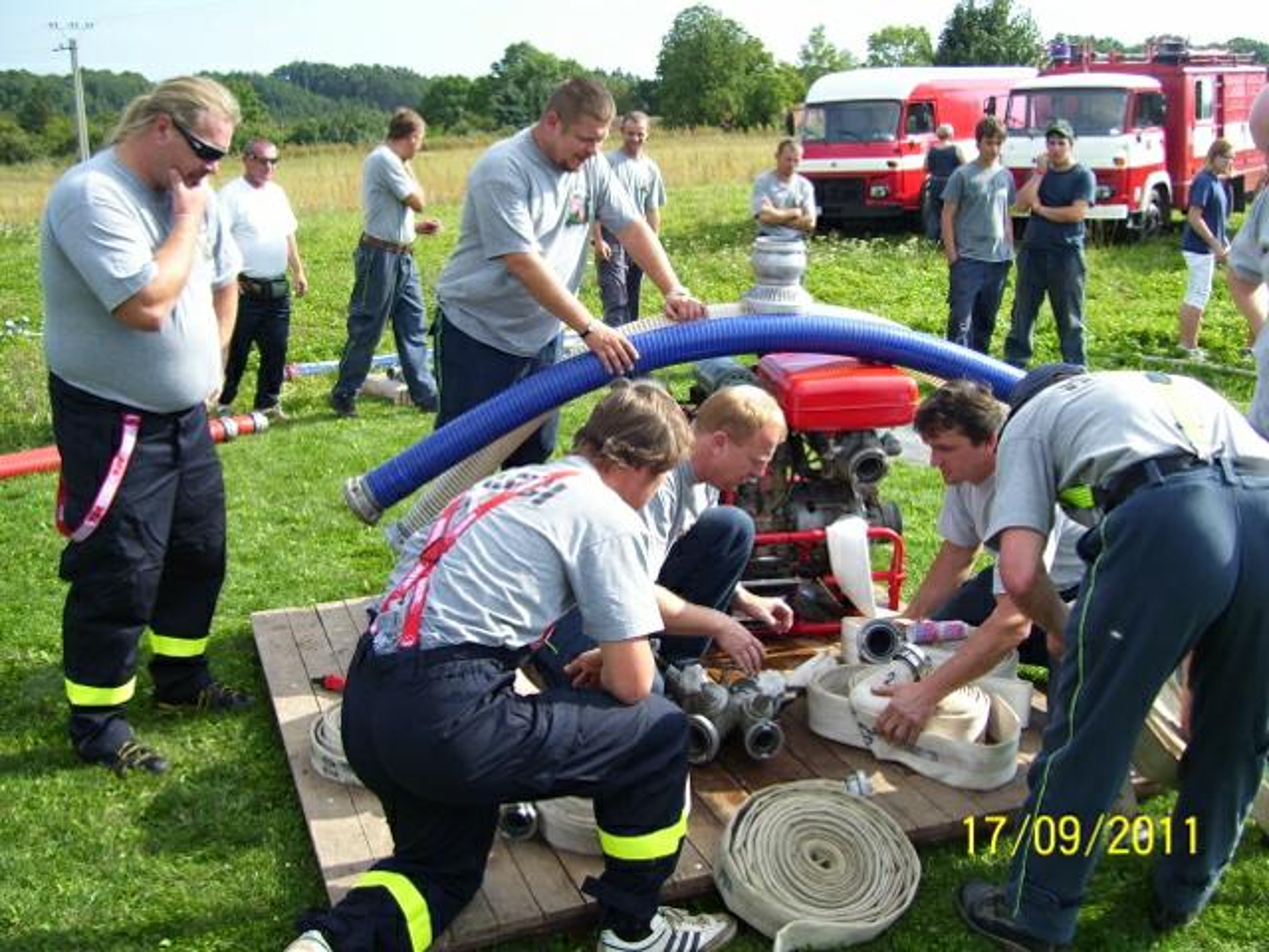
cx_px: 634
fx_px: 1356
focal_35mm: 37
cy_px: 476
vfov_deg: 38.7
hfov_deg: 50.1
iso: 80
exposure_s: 1/750
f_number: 2.7
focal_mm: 6
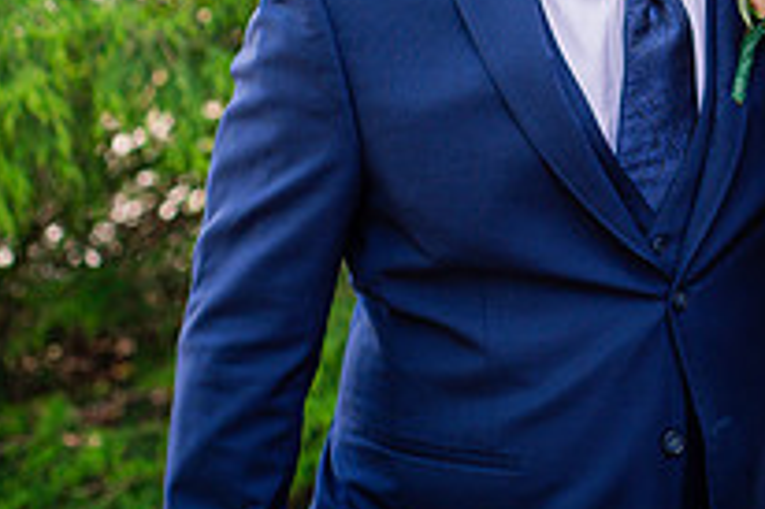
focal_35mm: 141
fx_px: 2994
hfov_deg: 14.2
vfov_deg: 9.6
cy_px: -113
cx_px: 873
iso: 400
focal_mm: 50
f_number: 3.2
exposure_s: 1/320
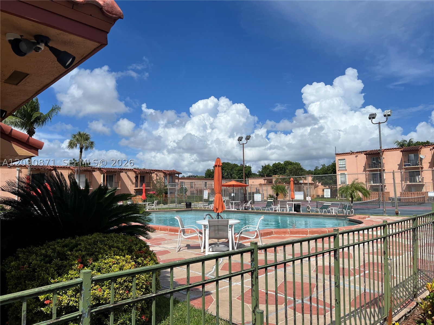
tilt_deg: +2.9
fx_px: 326
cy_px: 162
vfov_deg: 53.1
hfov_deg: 67.3
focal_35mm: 26
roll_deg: -0.3
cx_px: 217
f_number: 1.5
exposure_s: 1/8696
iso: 50
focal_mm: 5.7
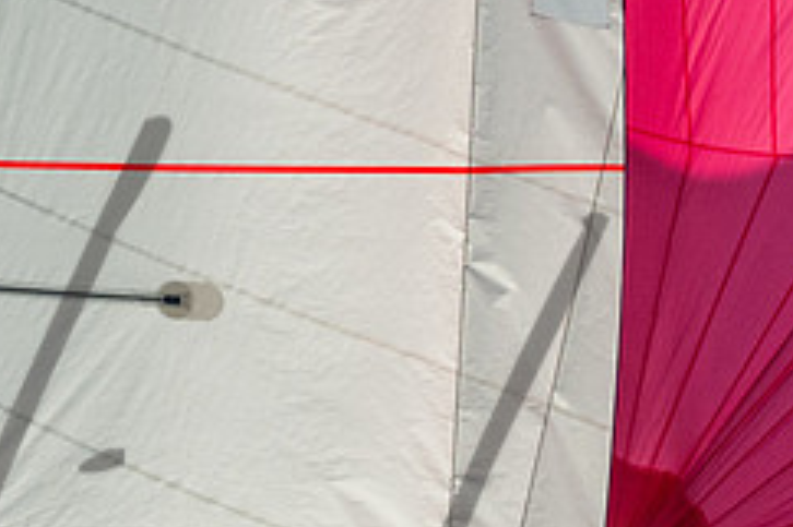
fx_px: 24235
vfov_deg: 1.2
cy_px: 501
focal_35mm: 1101
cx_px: 557
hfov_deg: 1.9
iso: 320
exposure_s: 1/1600
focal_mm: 200
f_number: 6.3
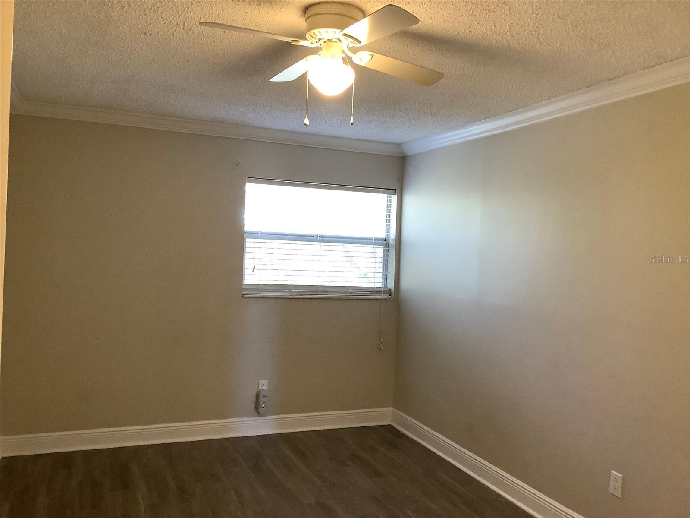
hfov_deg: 58.4
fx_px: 618
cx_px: 345
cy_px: 259
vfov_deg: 45.4
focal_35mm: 31
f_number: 2.4
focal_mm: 3.3
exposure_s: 1/60
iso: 250
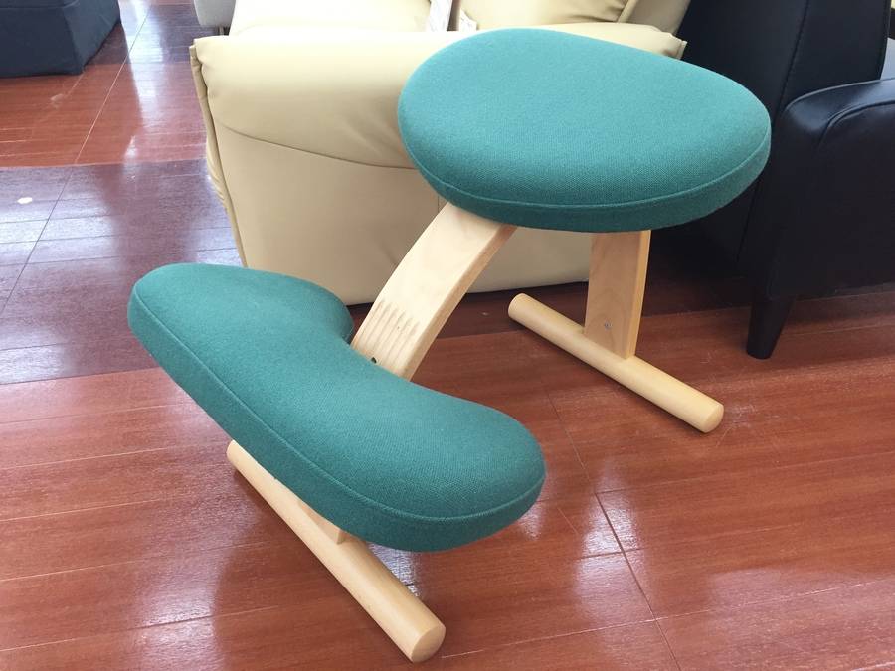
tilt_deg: -35.5
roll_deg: -1.2
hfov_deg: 61.7
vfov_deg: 48.2
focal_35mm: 29
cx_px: 448
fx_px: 750
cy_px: 336
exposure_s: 1/30
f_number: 2.2
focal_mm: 4.15
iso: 50
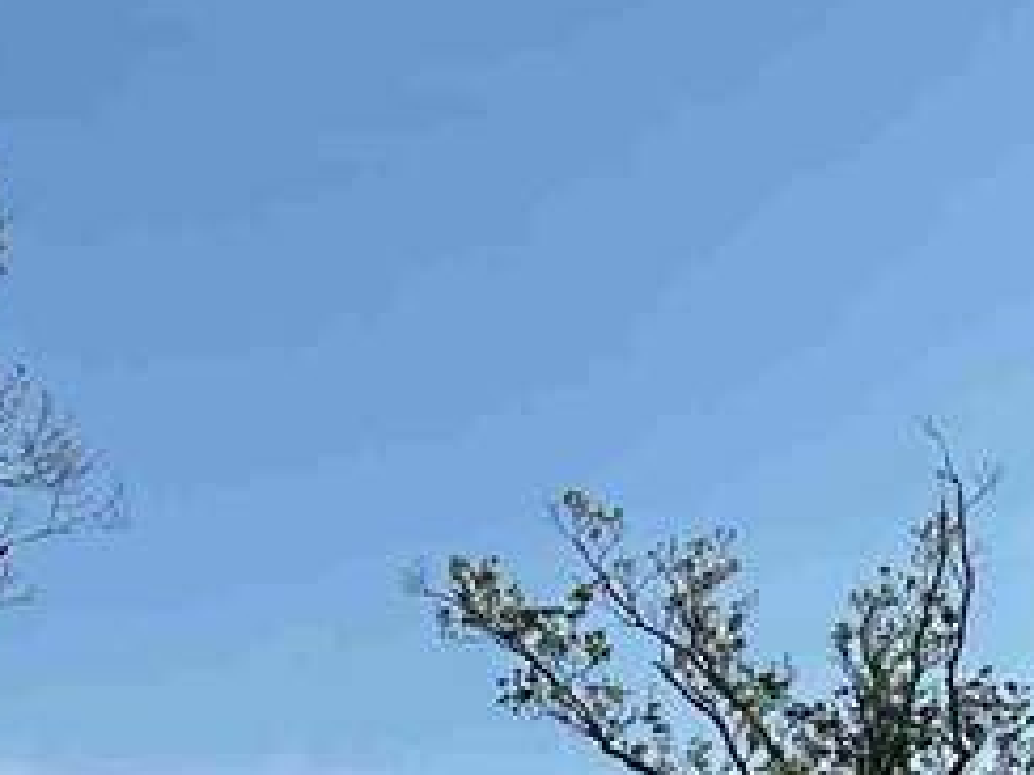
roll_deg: +0.9
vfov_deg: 11.2
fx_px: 3764
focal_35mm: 126
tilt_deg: +6.3
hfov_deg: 14.4
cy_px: 1262
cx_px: -598
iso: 80
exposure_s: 1/4184
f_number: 1.78
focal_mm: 6.86
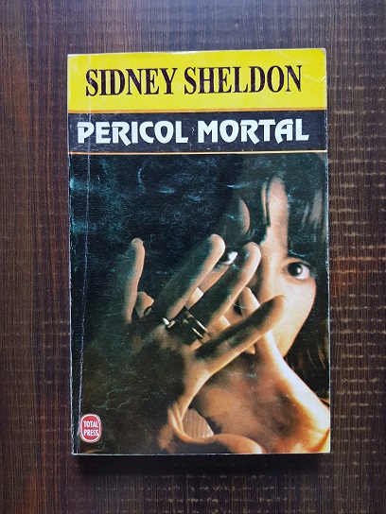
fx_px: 387
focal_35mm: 26
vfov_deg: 67.3
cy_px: 257
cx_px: 193
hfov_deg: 53.1
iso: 200
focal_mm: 4.3
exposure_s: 1/18
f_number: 1.7
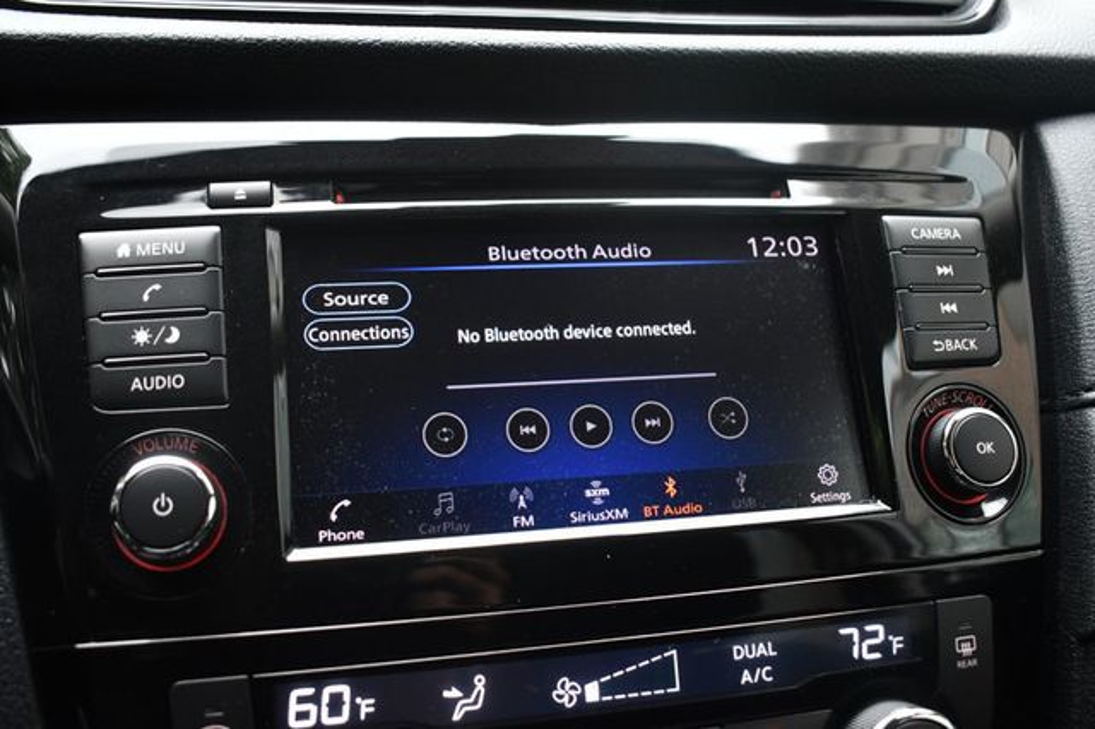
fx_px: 1034
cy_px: 364
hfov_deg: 55.8
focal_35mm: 34
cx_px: 548
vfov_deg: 38.8
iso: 1600
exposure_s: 1/125
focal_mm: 23
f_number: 3.8
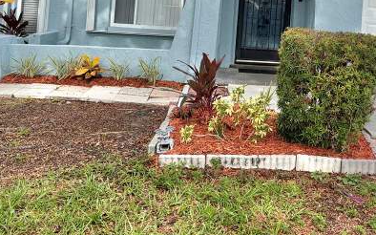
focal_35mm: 56
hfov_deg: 35.4
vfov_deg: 21.9
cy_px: -23
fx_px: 574
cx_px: 285
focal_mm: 5.96
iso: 50
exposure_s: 1/3448
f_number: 1.6
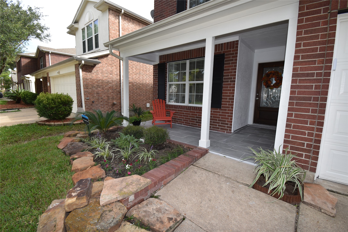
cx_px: 174
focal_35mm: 15
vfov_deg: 77.3
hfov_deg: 100.4
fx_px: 145
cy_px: 116
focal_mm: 10
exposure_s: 1/160
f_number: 6.3
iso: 100
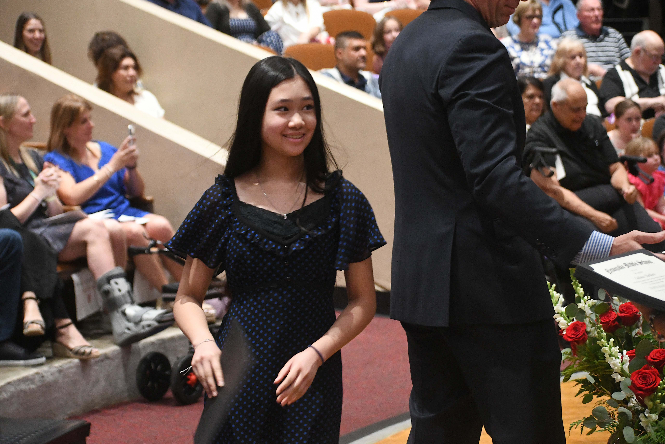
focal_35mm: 106
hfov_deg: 19.3
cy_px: 221
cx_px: 334
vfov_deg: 12.9
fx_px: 1958
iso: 5000
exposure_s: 1/80
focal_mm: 70
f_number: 4.5
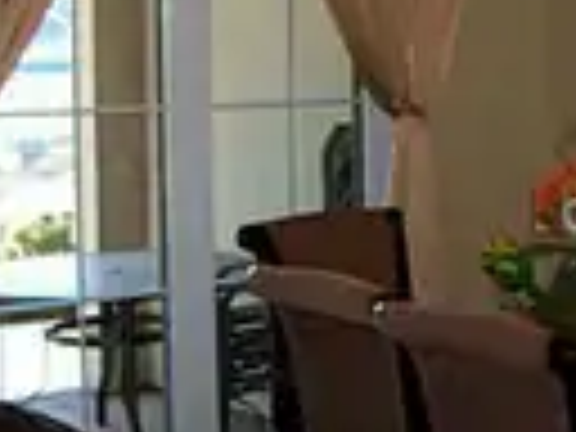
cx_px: 698
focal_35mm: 106
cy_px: 216
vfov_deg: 14.0
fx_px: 1764
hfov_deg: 17.6
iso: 80
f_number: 2.7
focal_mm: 5.6
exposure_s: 1/64
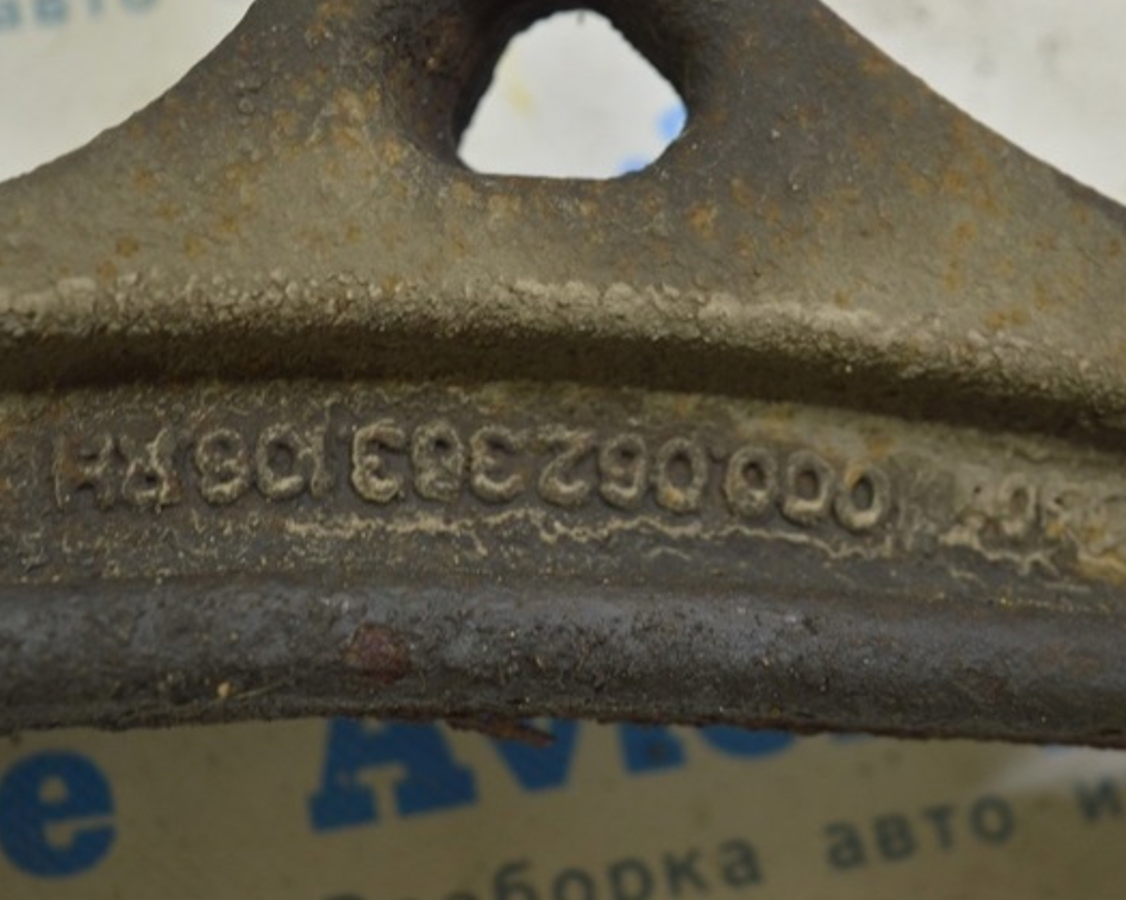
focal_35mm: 79
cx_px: 496
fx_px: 2632
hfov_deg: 24.1
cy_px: 448
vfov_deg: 19.4
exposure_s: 1/20
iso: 400
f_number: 5.6
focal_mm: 46
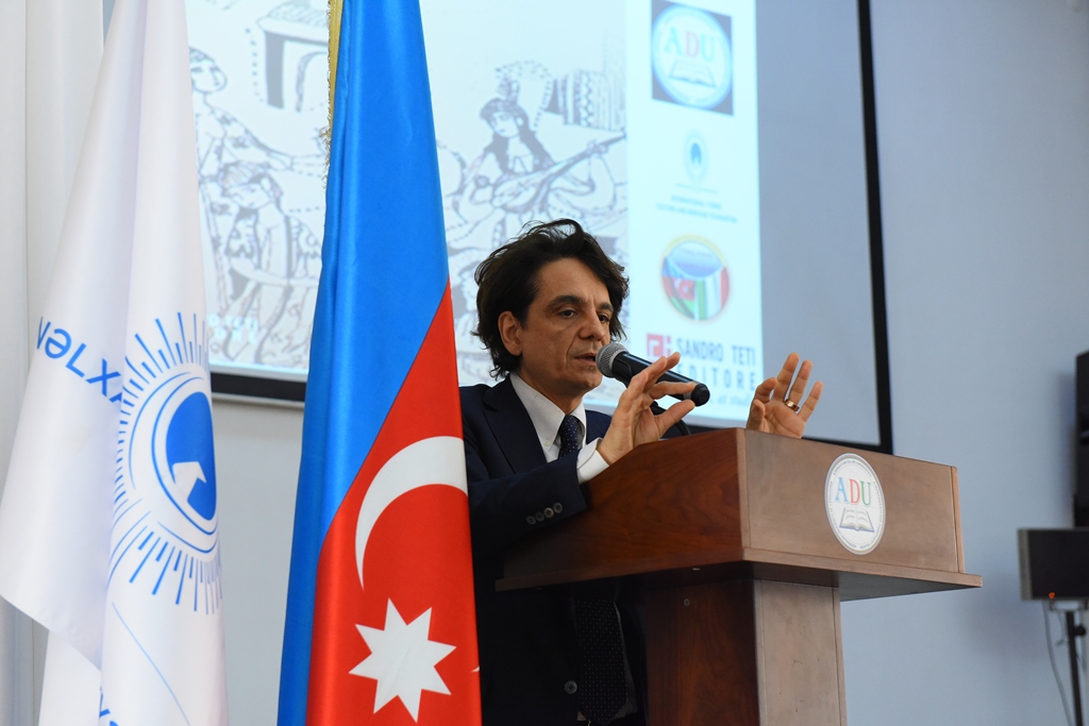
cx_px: 544
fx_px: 2118
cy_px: 363
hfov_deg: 28.8
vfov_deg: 19.5
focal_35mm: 70
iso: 4000
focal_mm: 70
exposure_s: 1/160
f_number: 5.6
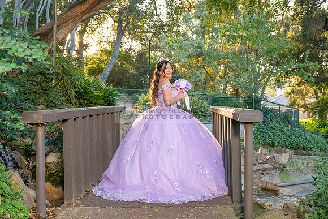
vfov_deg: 31.9
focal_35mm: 42
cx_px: 164
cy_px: 110
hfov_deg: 46.4
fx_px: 383
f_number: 4.5
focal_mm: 40
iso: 400
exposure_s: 1/200
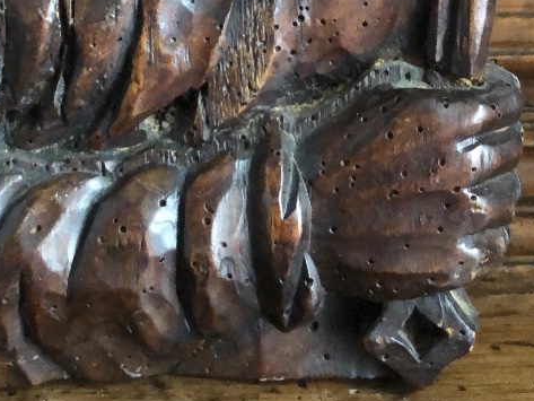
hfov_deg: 27.3
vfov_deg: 18.9
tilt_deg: -5.8
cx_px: 187
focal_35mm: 71
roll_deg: +4.0
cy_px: -154
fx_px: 1096
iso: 640
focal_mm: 4
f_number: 1.8
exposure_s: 1/24
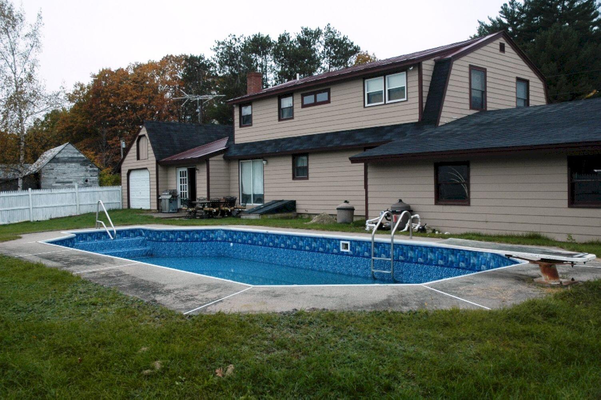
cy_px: 200
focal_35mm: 33
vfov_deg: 39.9
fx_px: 550
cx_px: 300
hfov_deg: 57.3
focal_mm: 22
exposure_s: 1/80
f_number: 6.3
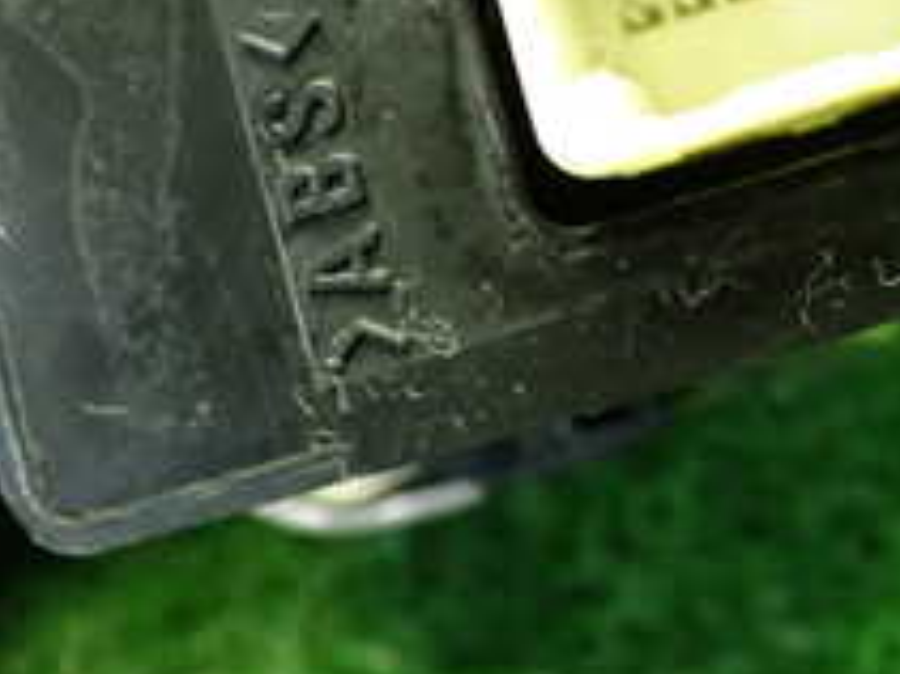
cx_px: 657
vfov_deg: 15.7
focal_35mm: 91
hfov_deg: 21.4
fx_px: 2365
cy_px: -81
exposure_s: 1/30
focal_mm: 5.79
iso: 500
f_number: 2.4
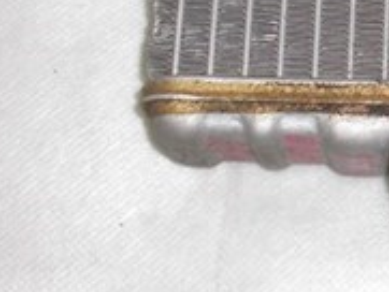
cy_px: -79
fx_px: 1428
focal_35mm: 127
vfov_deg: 11.4
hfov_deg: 14.4
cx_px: 604
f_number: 2.8
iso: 100
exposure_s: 1/60
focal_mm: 6.3
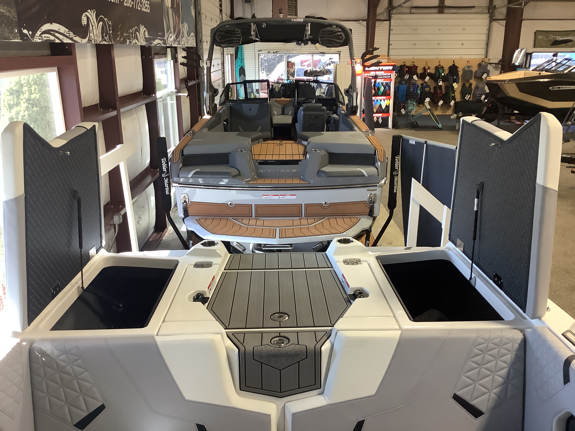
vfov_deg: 45.4
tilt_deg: -19.1
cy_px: 216
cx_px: 288
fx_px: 515
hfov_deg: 58.4
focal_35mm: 31
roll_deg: +0.8
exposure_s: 1/60
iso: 200
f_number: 2.4
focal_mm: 3.3
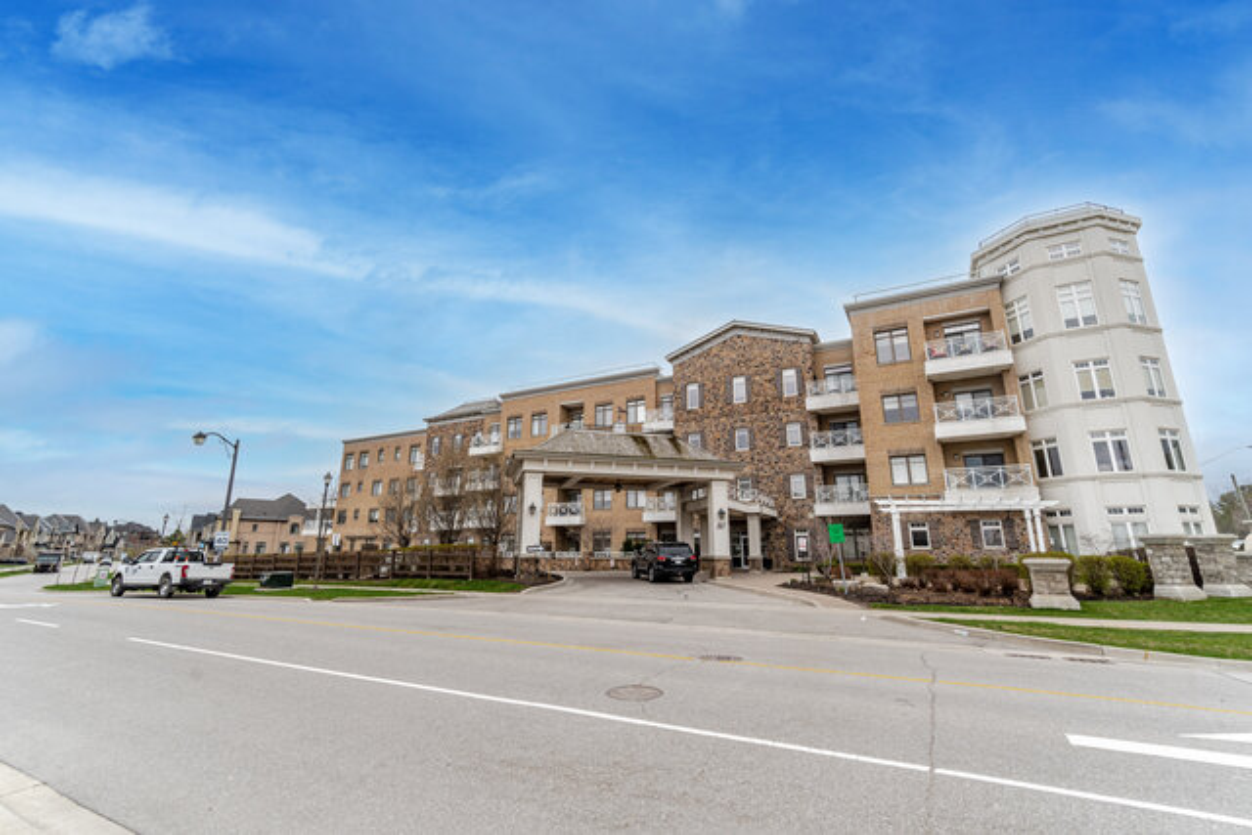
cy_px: 418
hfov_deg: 100.4
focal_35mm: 15
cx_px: 626
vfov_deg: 77.4
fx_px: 522
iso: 64
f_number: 13
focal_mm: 10
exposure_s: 1/60
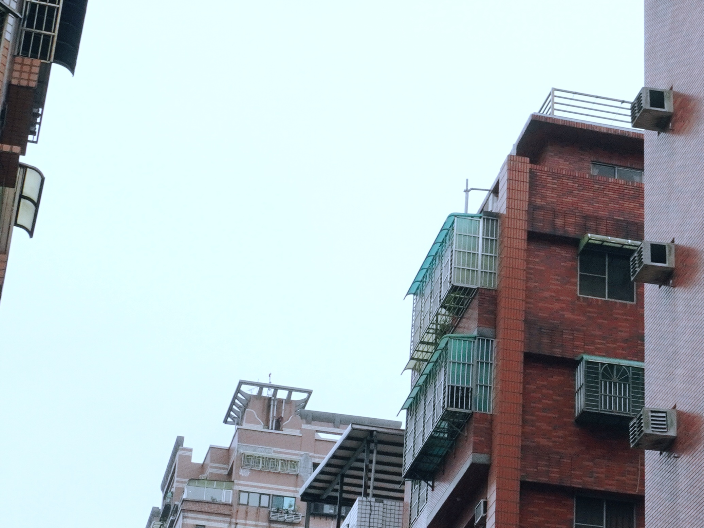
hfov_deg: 19.4
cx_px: 643
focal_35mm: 99
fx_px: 2014
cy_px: 195
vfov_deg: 14.9
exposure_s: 1/60.2
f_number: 13
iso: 640
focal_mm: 24
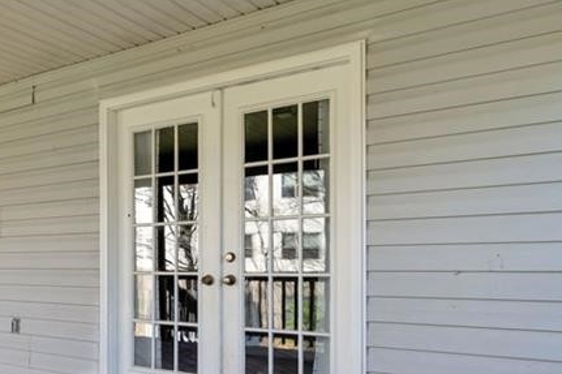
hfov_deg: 44.8
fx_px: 593
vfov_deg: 34.5
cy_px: 265
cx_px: 30
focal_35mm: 38
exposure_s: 1/25
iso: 80
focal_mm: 16
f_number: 6.3
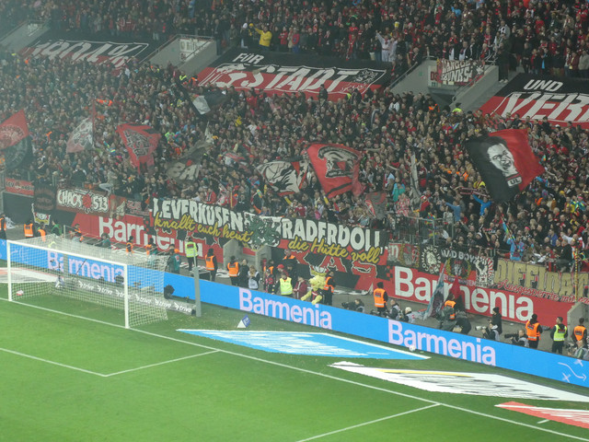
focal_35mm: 124
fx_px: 2110
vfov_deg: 12.0
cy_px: 221
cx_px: 294
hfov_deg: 15.9
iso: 500
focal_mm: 22.3
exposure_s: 1/80
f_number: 5.2
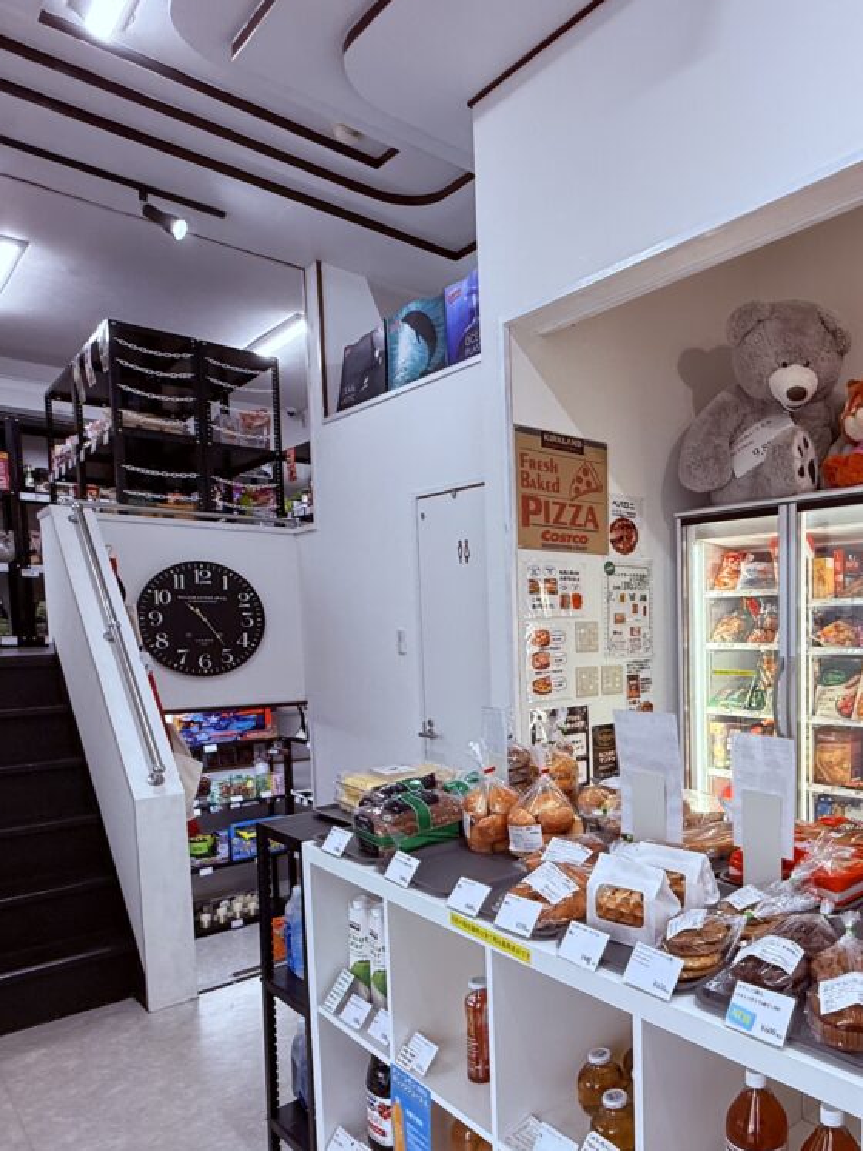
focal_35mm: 24
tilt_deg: -3.2
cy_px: 690
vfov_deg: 70.9
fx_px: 798
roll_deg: +0.2
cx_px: 690
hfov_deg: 53.1
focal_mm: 2.22
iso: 125
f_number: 2.2
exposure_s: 1/120
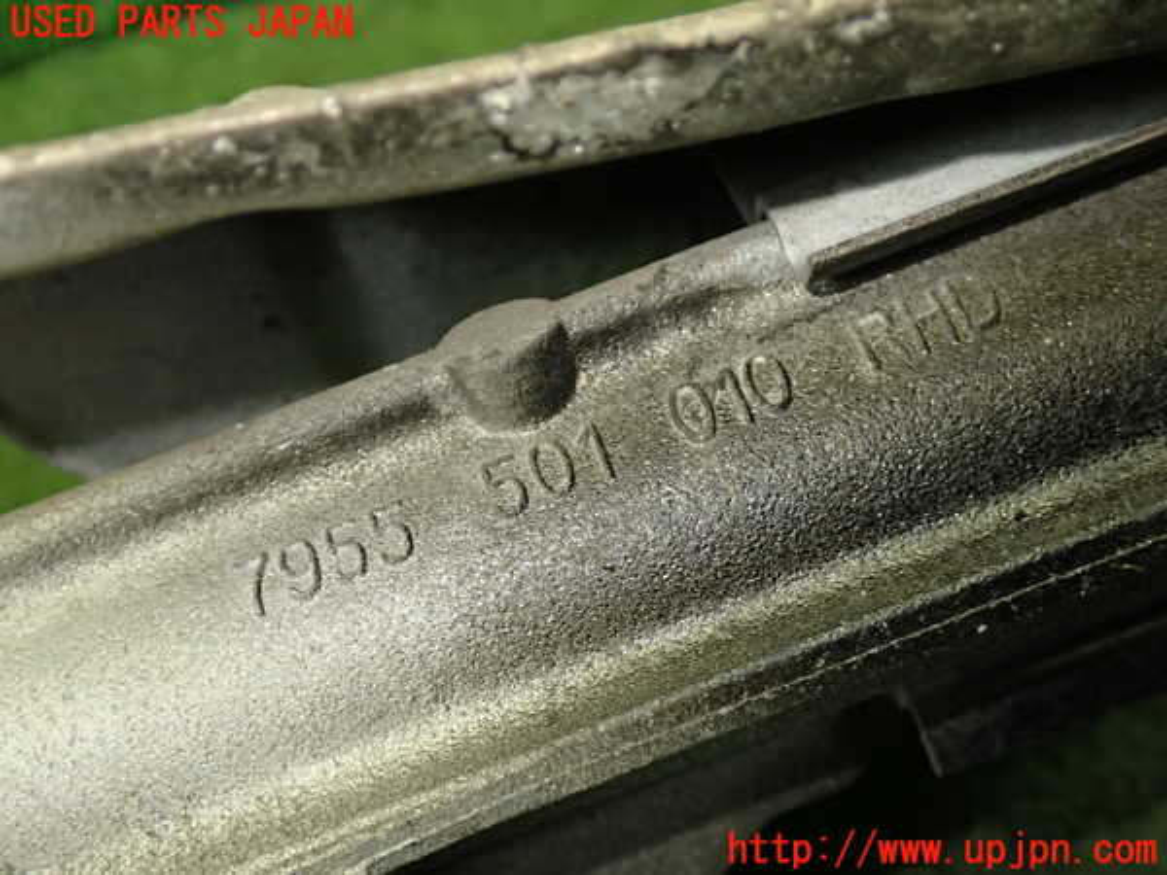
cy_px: 438
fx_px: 1584
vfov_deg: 30.9
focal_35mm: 47
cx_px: 584
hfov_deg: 40.4
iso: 400
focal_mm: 8.4
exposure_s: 1/50
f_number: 3.1
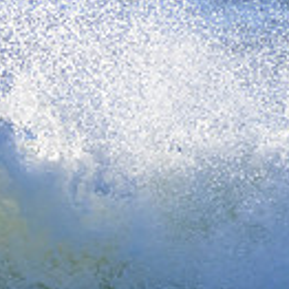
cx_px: -269
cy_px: 140
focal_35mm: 3004
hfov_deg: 0.6
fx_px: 28374
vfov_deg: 0.6
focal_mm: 800
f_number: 11
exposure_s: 1/2000
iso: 1000
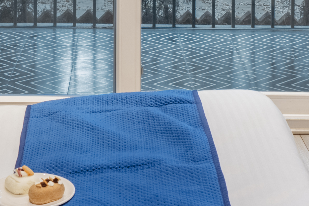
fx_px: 927
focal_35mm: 108
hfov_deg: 18.9
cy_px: -169
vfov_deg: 11.7
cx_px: 108
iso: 250
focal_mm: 17
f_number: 10
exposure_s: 1/25
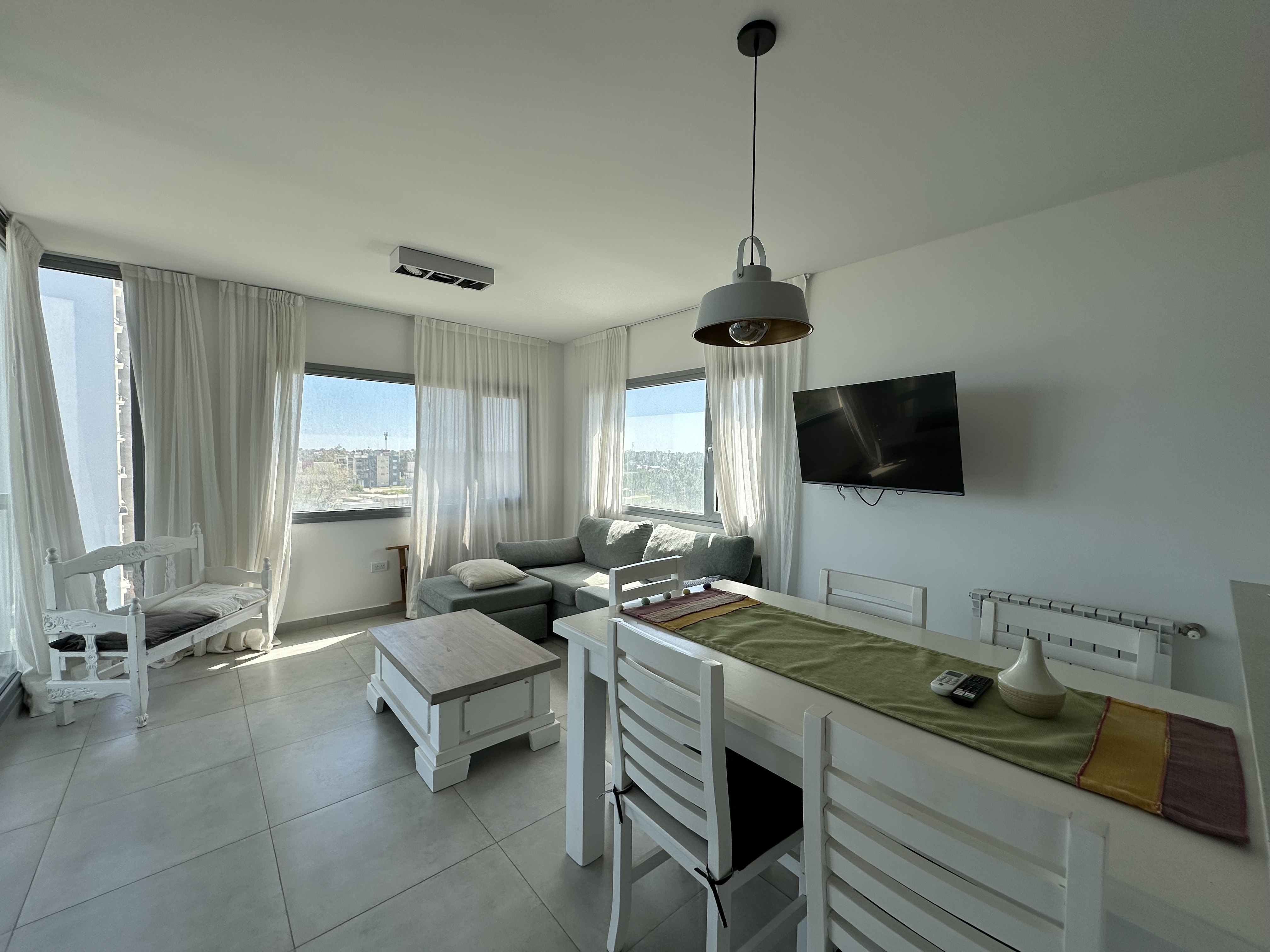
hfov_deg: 102.1
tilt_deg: +0.0
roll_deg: -1.5
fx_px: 514
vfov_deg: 85.7
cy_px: 476
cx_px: 635
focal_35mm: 14
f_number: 2.2
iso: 40
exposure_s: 1/596
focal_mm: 2.22
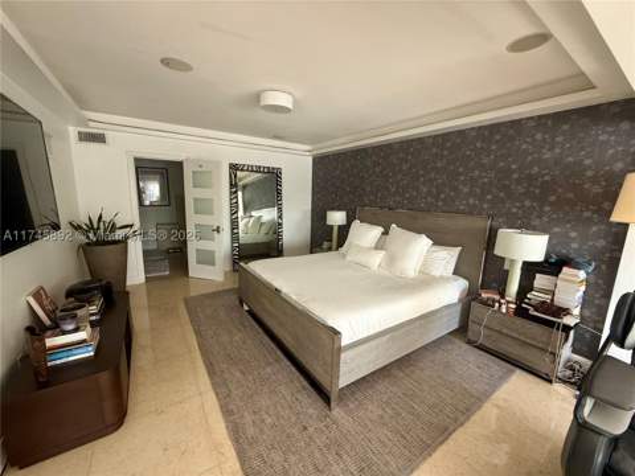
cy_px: 238
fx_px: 257
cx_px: 318
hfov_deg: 102.1
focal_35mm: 14
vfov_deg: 85.7
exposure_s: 1/99
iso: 160
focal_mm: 2.22
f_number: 2.2
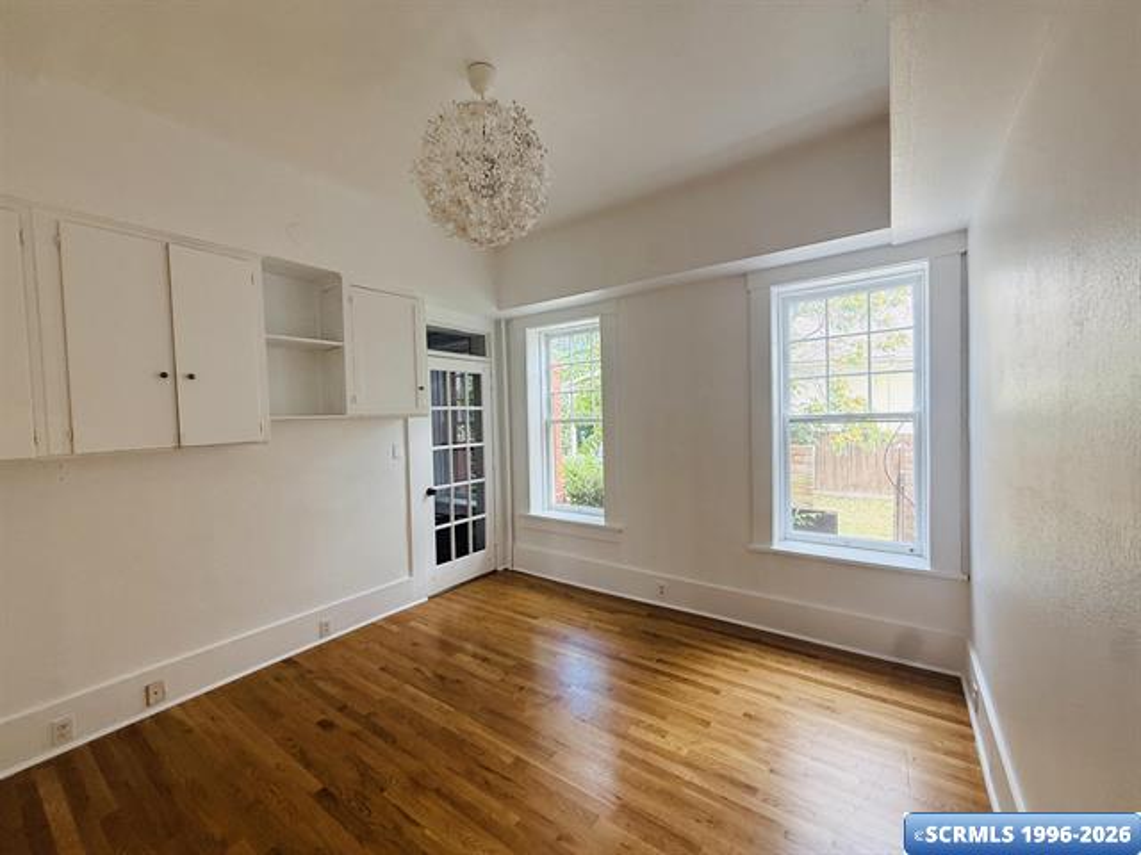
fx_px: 461
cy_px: 428
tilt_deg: -0.7
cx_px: 570
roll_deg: +0.7
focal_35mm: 14
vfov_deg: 85.7
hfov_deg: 102.1
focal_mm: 2.22
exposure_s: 1/120
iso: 125
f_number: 2.2
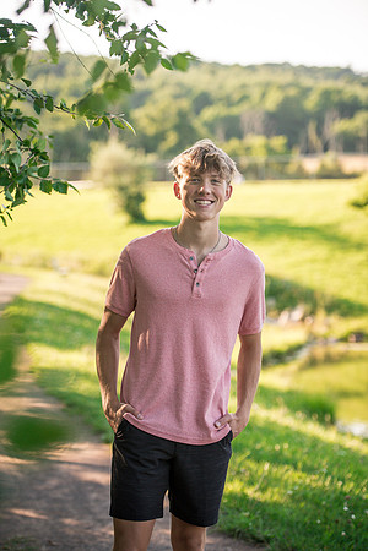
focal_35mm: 90
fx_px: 1380
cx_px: 184
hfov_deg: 15.2
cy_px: 276
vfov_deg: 22.6
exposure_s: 1/2000
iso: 800
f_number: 2.8
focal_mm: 90
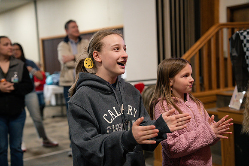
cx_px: 124
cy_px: 83
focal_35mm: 53
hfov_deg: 37.5
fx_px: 367
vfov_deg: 25.5
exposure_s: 1/320
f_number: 2.8
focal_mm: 53
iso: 2500
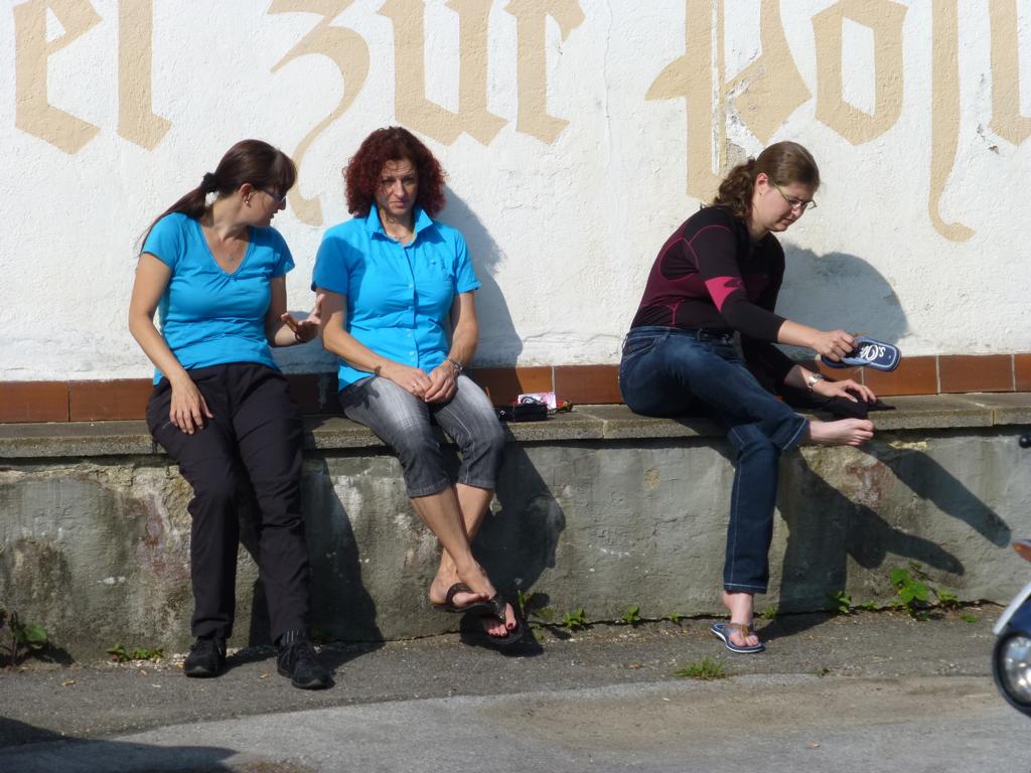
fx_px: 4587
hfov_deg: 12.8
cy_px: 386
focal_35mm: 154
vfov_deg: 9.6
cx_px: 516
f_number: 5.4
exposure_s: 1/640
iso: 100
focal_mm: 27.6
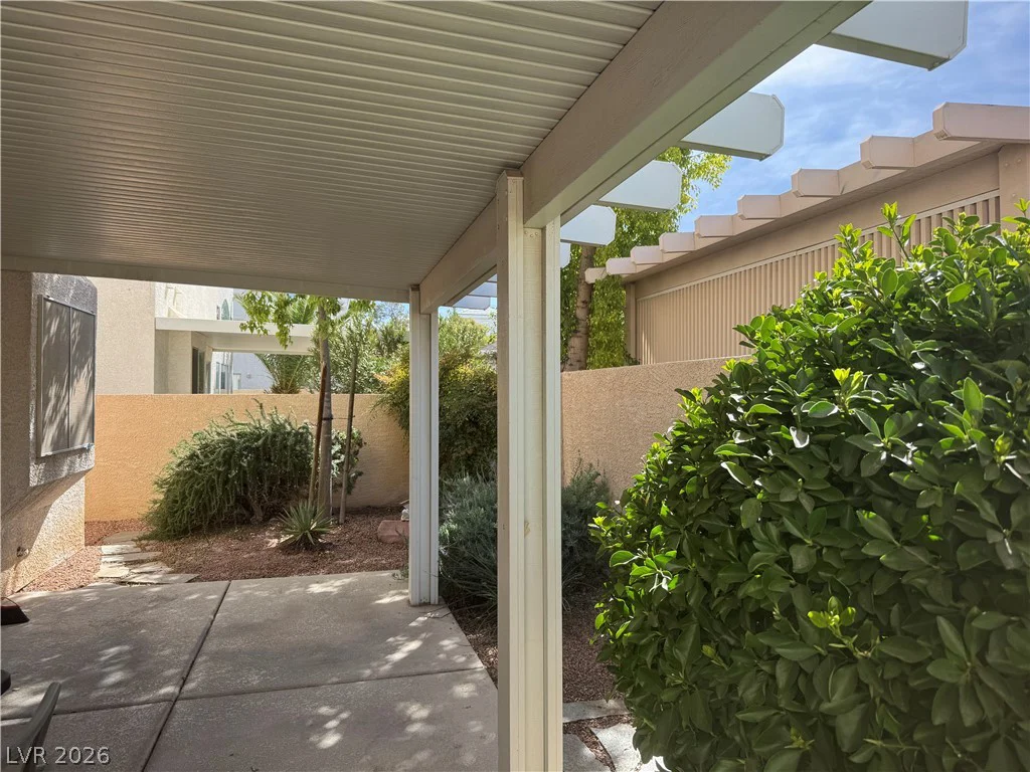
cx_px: 515
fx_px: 714
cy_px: 386
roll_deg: -0.7
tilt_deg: +2.4
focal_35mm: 24
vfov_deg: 56.8
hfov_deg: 71.6
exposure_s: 1/1311
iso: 80
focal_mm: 6.76
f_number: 1.78
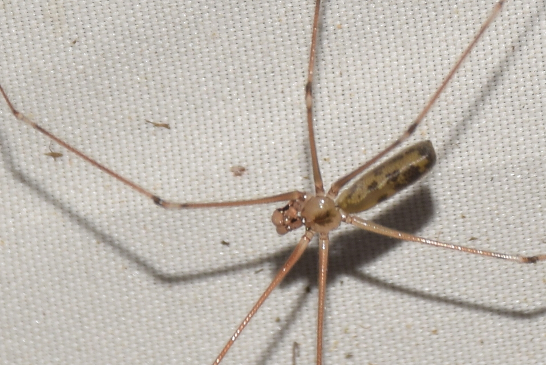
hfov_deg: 9.8
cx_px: 273
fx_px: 3188
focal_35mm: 210
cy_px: 182
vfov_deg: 6.6
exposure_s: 1/160
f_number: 13
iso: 100
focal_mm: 140
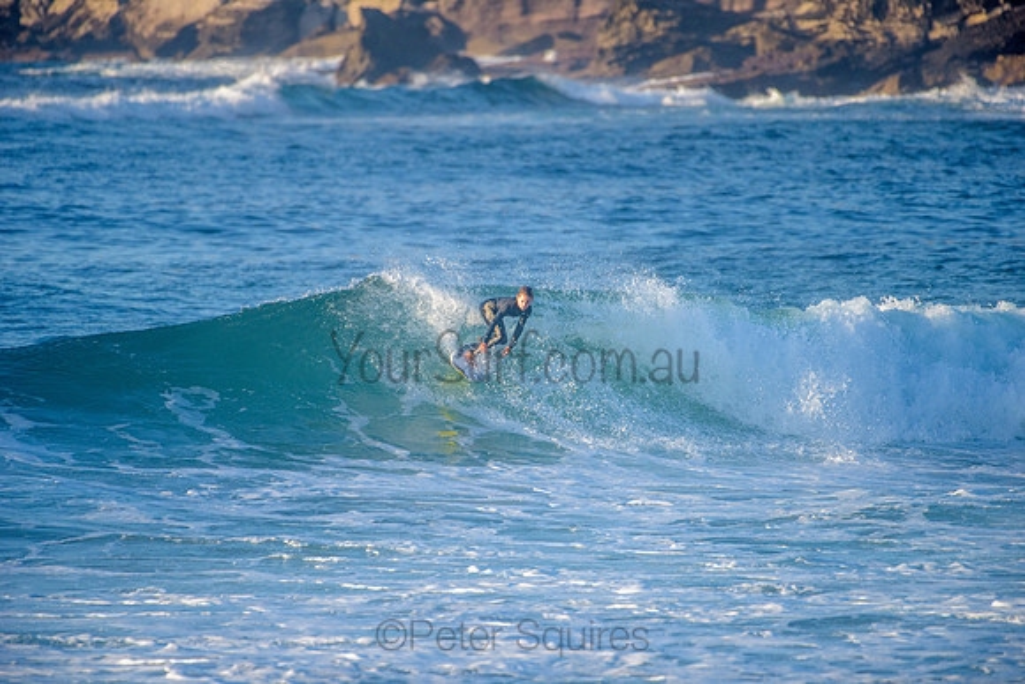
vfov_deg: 2.8
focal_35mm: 500
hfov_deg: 4.1
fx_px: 14239
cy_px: 342
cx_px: 512
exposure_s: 1/2000
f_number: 5.6
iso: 500
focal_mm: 500
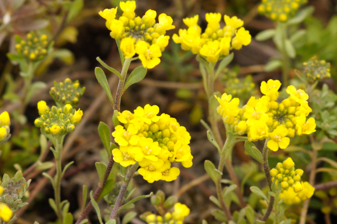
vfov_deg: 5.9
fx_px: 2162
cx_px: 156
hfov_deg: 8.9
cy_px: 150
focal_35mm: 231
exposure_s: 1/160
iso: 320
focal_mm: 100
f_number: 6.3
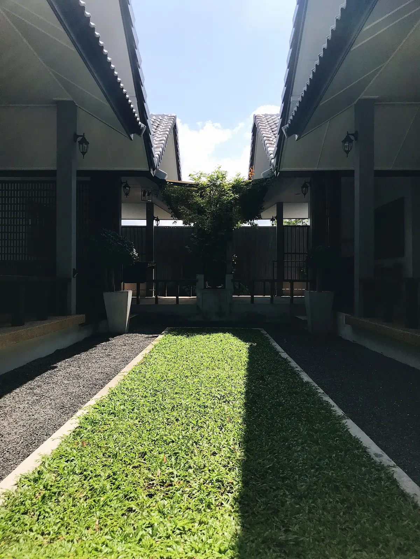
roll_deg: -0.4
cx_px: 210
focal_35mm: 28
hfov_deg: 49.7
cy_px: 280
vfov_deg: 63.4
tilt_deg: +1.0
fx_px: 453
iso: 20
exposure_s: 1/2457
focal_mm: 3.99
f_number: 1.8
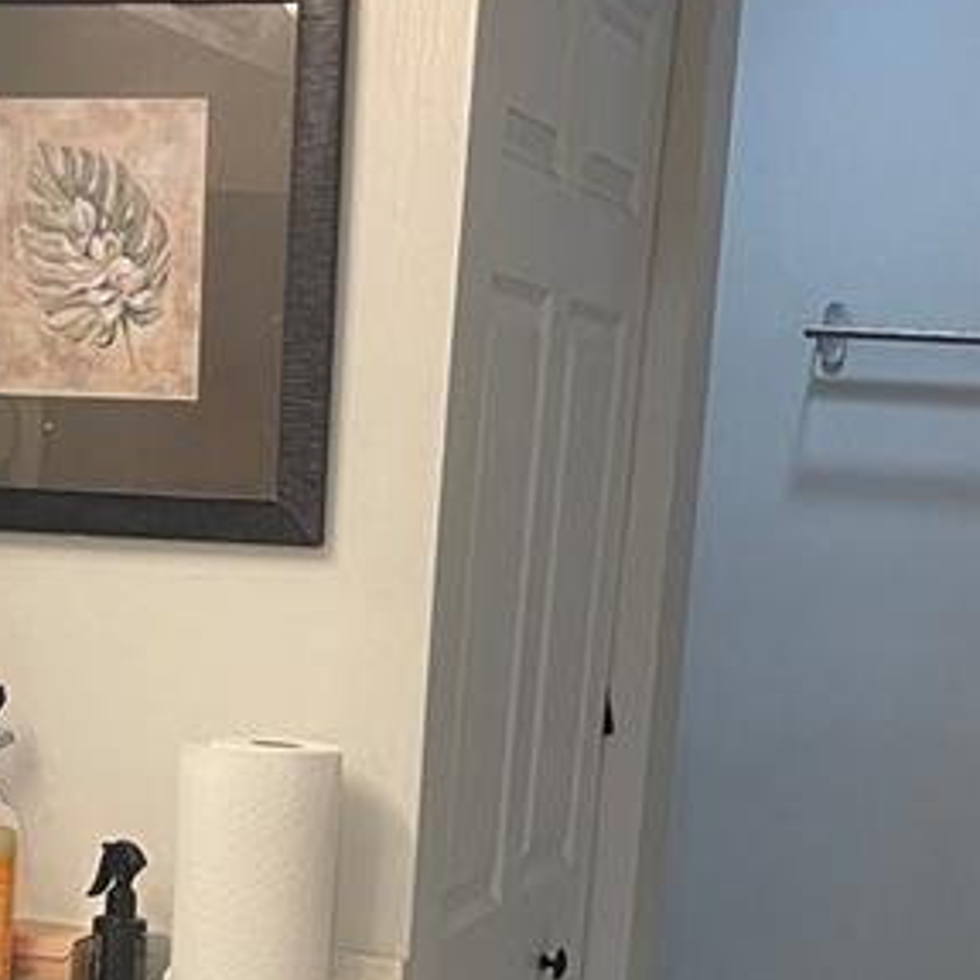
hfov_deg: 18.0
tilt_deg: -11.0
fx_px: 3075
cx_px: 236
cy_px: 1076
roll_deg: -3.8
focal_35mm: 96
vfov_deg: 17.5
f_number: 1.6
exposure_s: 1/60
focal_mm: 5.1
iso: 100
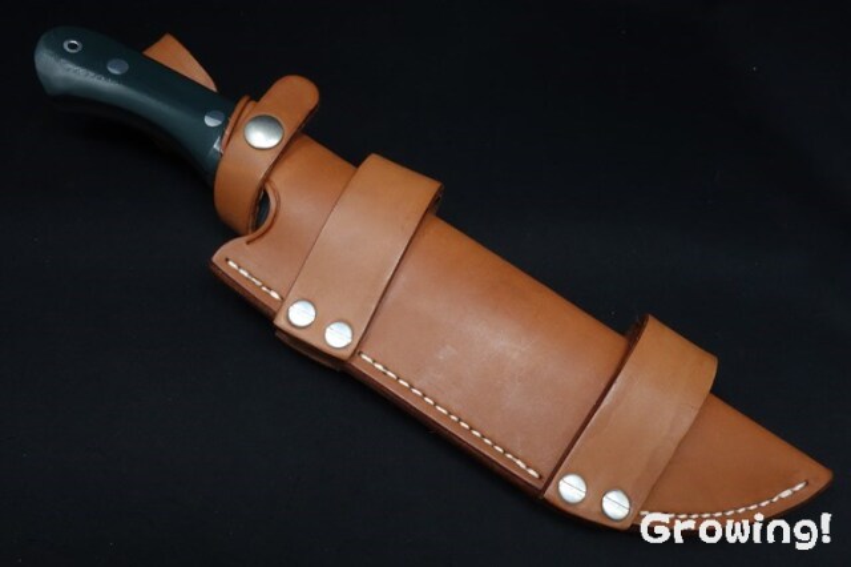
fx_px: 662
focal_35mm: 28
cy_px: 284
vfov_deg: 46.4
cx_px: 426
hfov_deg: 65.5
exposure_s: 1/30
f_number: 10
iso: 800
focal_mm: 10.4
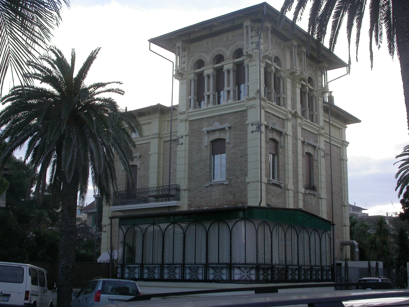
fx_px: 544
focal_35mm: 46
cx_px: 204
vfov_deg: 31.5
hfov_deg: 41.2
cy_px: 154
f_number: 5.7
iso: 100
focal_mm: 9.6
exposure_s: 1/138
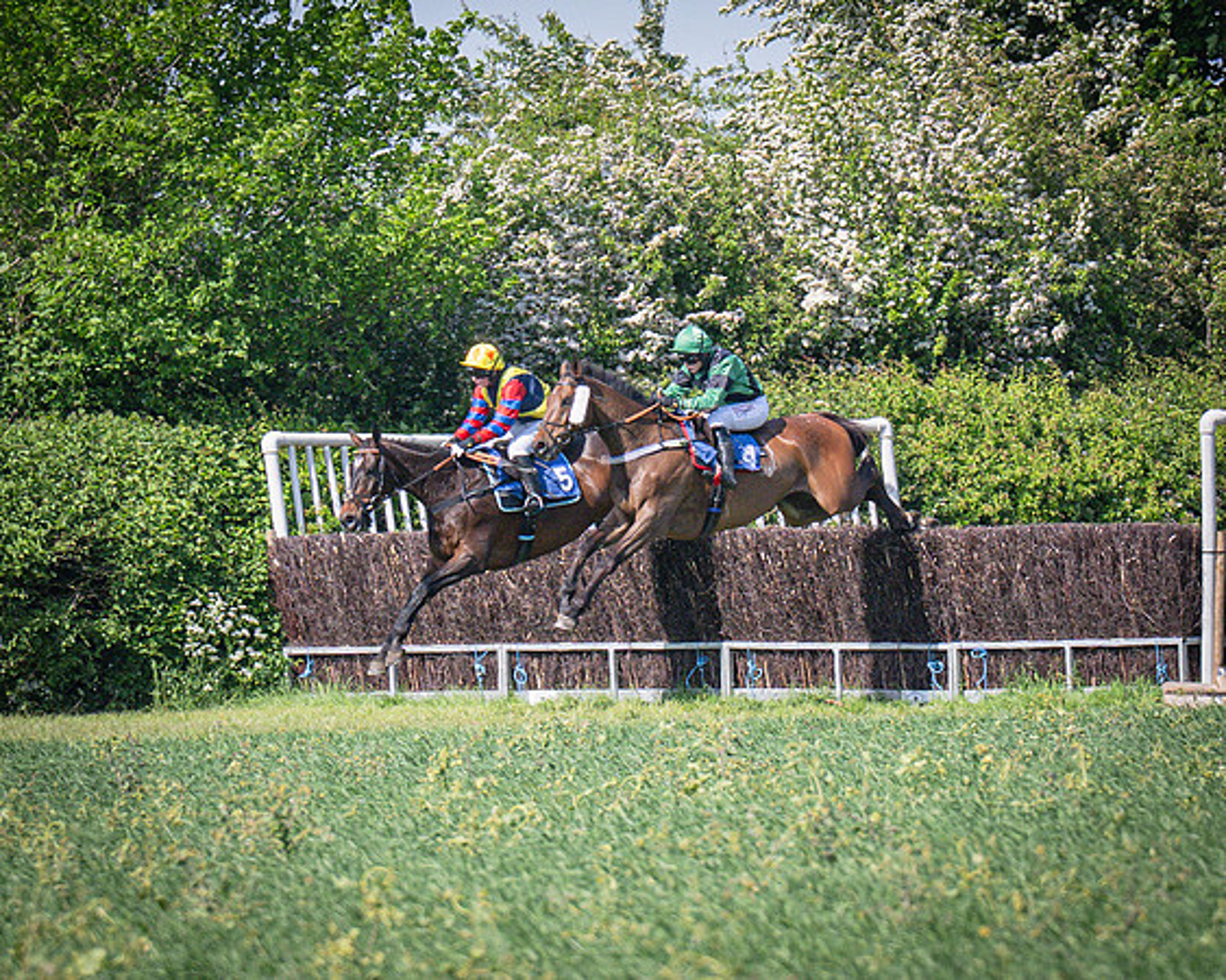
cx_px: 749
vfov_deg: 2.1
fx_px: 27265
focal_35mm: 752
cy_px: 591
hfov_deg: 2.6
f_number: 5
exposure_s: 1/2000
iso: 400
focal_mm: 200
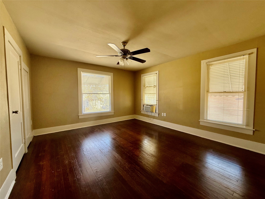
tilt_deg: -2.0
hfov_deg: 102.1
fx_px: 107
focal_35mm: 14
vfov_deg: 85.7
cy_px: 100
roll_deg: +0.5
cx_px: 132
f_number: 2.2
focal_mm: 2.22
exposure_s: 1/99
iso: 160
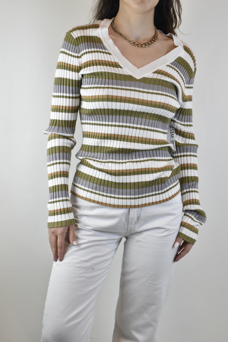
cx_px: 114
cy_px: 171
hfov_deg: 23.8
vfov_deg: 35.1
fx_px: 541
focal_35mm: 57
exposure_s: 1/80
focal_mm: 38
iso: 1600
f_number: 16
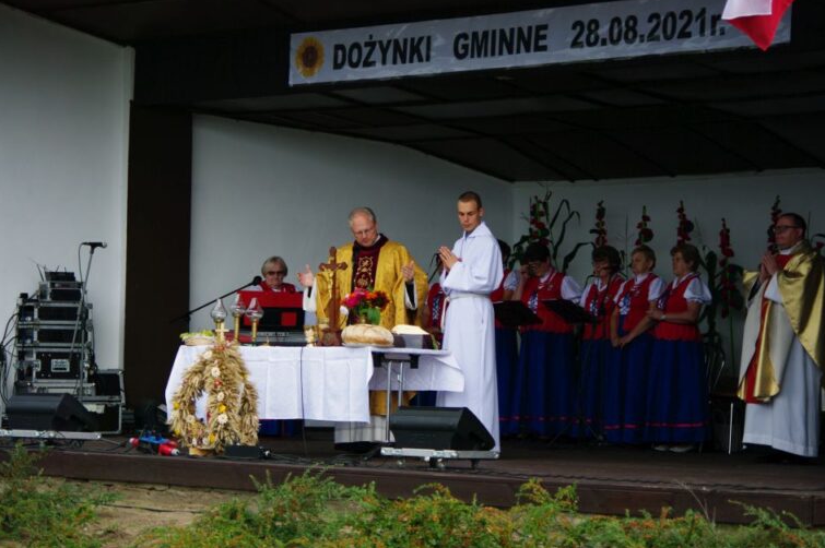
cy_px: 272
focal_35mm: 122
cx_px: 415
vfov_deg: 11.2
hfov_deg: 16.8
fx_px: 2793
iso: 280
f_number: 4.5
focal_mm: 80
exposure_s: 1/500
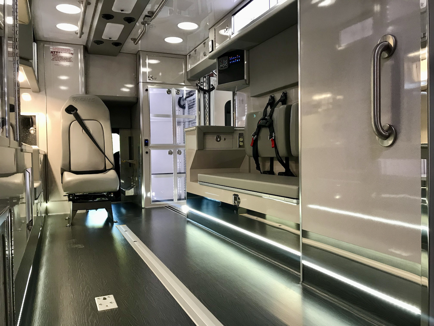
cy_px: 163
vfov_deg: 49.7
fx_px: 351
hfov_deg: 63.4
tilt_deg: -1.9
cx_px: 217
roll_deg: +0.8
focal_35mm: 28
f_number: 1.8
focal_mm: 3.99
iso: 40
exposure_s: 1/28
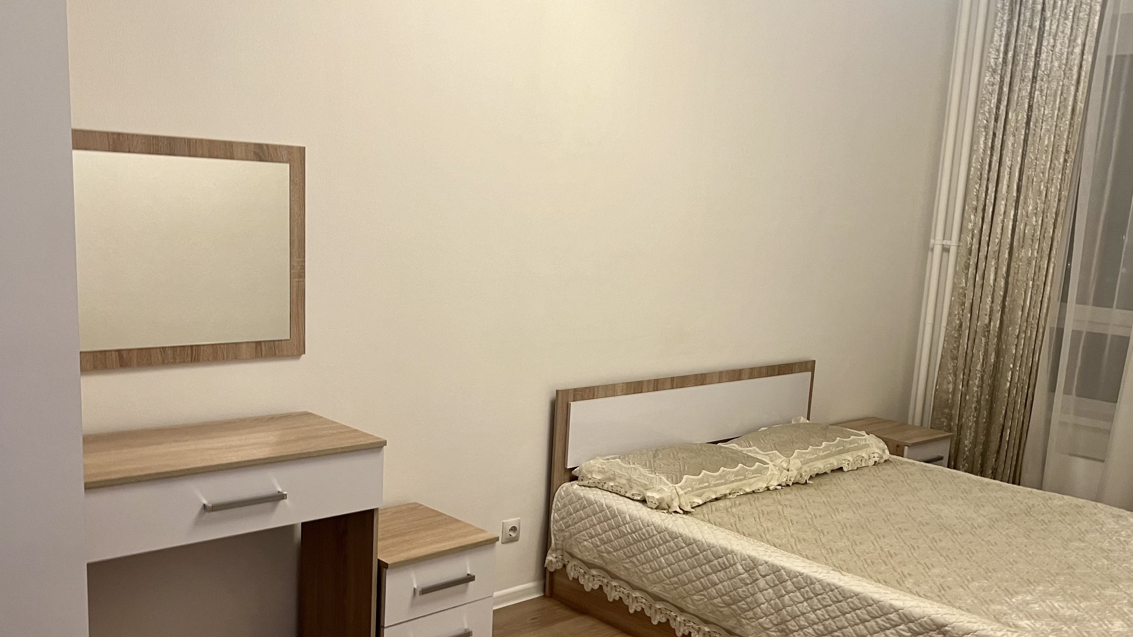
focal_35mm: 35
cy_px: 390
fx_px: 1052
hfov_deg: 56.6
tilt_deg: -9.4
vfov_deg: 33.6
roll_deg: -3.3
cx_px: 565
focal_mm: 5.7
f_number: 1.5
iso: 100
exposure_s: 1/50
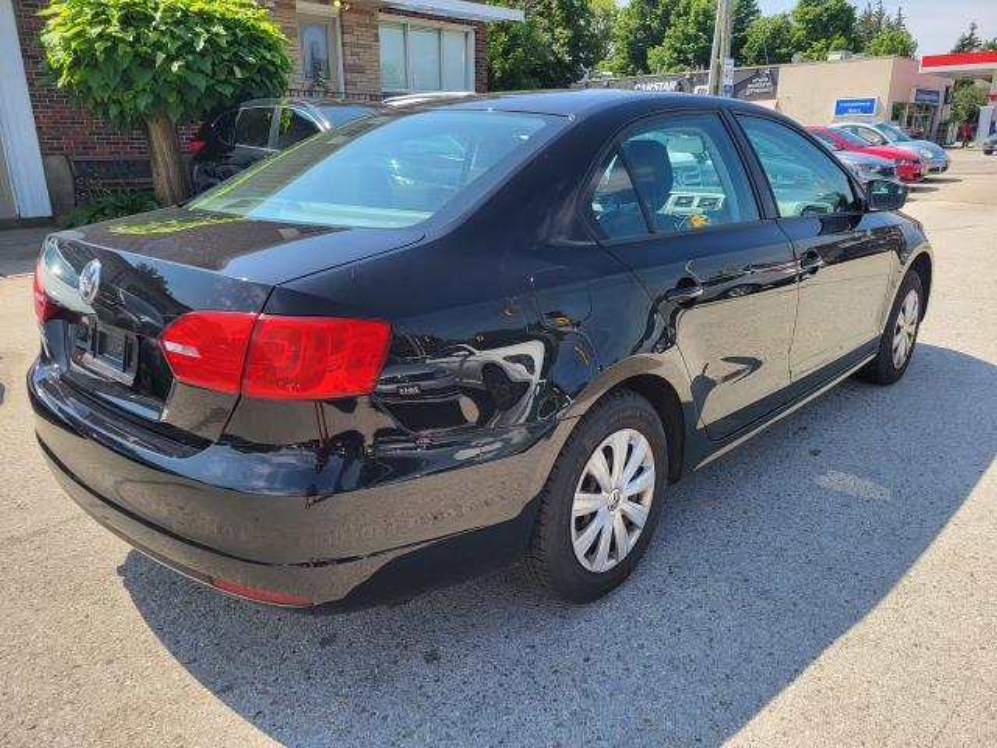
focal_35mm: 26
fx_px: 749
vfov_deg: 53.1
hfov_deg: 67.3
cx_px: 498
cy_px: 374
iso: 40
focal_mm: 5.4
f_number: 1.8
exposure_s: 1/978
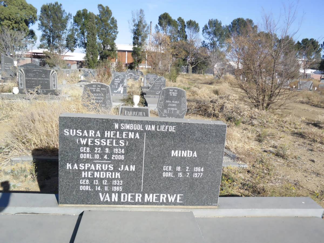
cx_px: 162
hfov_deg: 65.3
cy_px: 122
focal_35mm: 27
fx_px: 253
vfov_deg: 51.4
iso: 80
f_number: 3.5
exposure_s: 1/724
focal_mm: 4.9
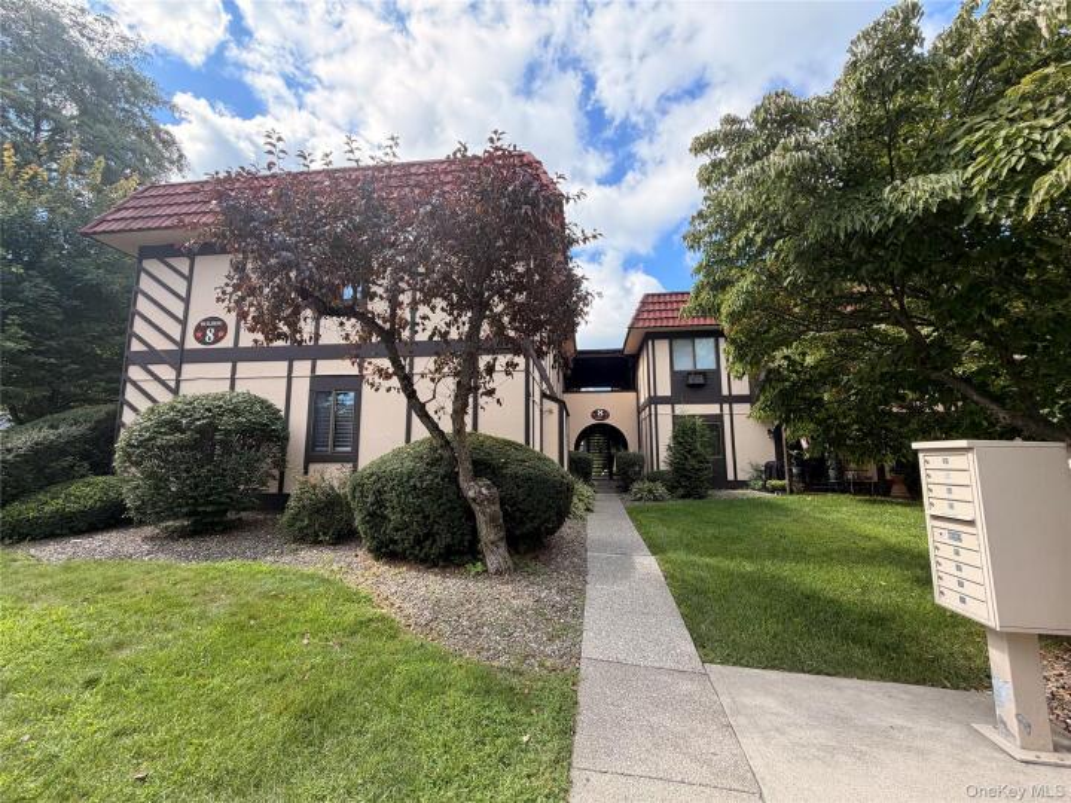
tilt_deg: +8.0
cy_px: 402
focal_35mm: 14
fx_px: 433
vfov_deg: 85.7
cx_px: 536
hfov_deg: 102.1
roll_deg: -0.5
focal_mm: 2.22
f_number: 2.2
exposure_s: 1/502
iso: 40
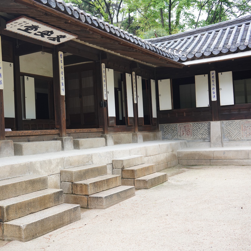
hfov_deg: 36.9
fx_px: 369
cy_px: 126
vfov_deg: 37.6
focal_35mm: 45
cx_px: 70
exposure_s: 1/100
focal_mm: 35
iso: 800
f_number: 7.1
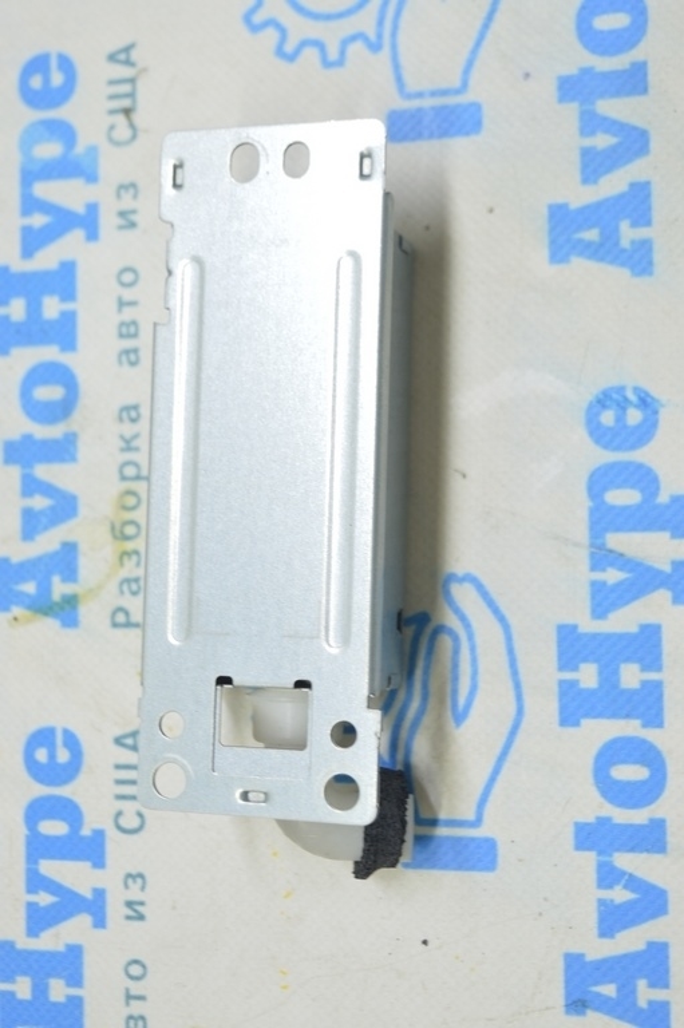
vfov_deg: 35.1
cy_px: 514
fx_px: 1627
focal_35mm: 57
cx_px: 342
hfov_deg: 23.7
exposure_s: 1/20
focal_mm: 38
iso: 400
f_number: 5.6
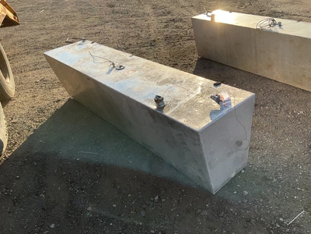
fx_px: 261
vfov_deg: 48.2
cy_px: 117
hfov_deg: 61.7
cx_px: 156
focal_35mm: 29
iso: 25
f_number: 1.8
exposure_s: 1/869
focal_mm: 3
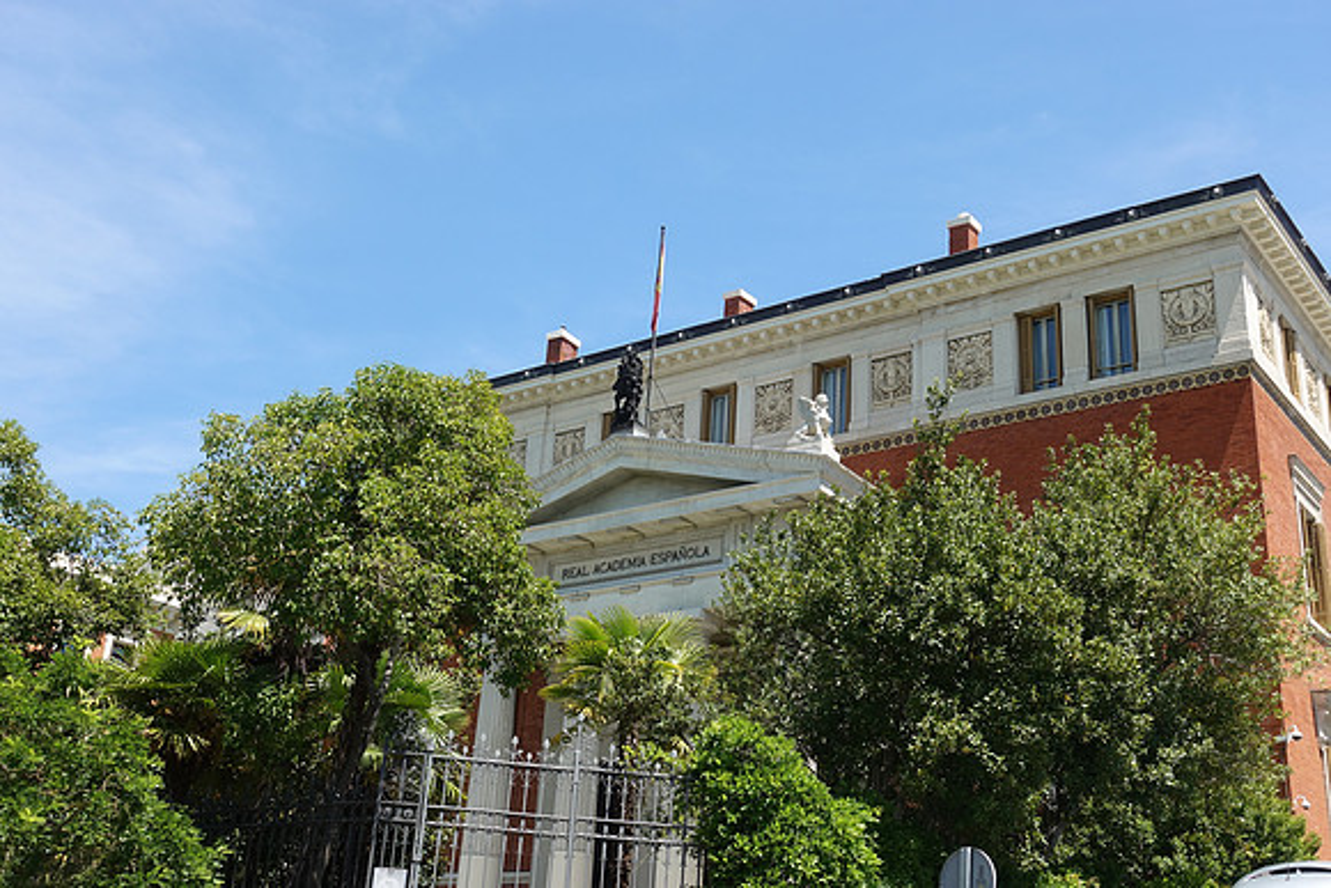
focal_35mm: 40
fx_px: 1479
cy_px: 444
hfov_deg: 48.4
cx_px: 666
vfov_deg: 33.4
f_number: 5.6
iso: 125
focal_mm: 14.7
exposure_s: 1/320
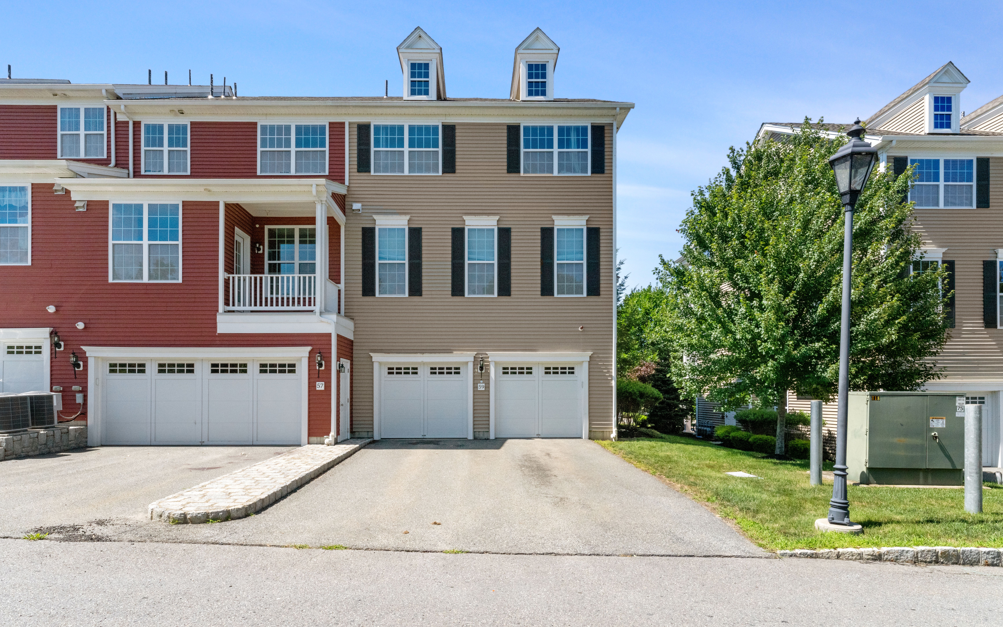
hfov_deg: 91.2
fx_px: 491
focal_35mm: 18
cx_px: 480
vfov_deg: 65.0
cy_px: 284
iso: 2000
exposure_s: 1/1250
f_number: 14
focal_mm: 16.9
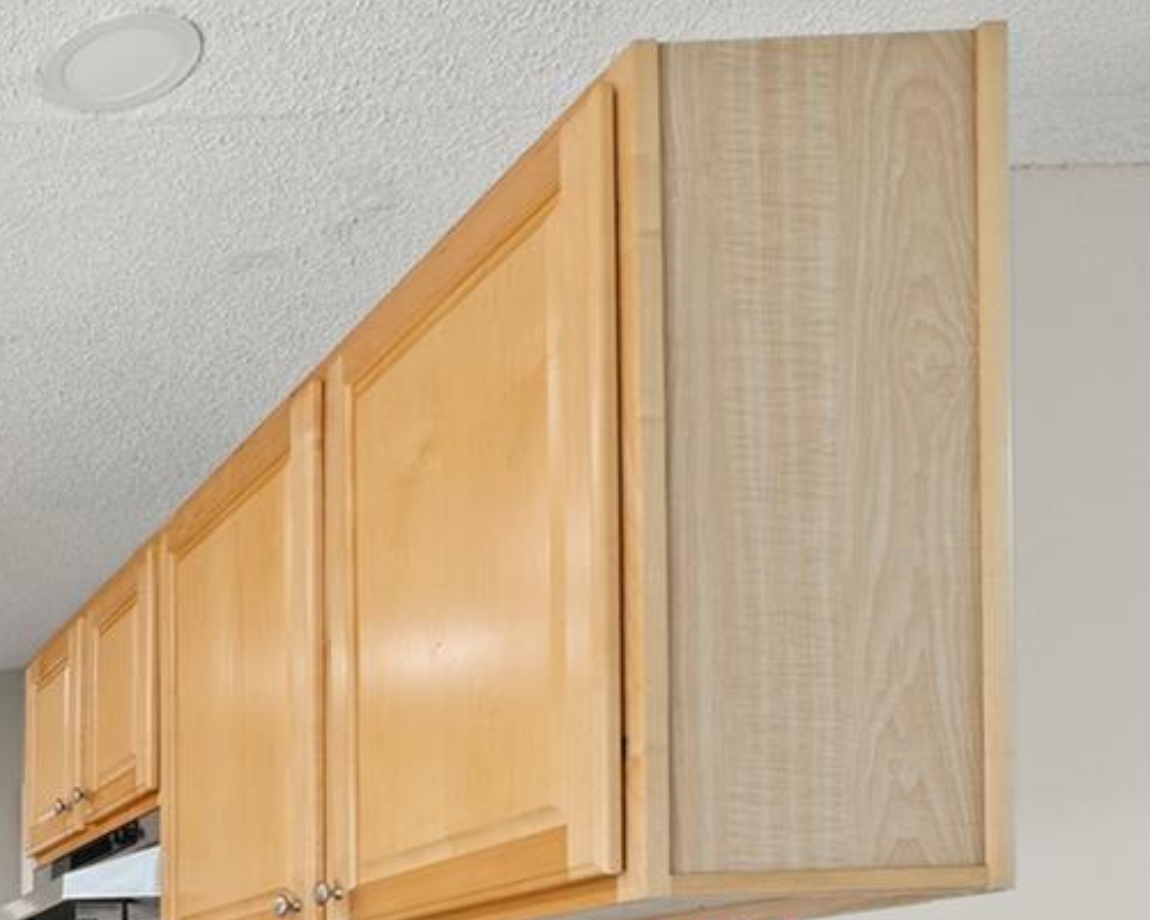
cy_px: 1111
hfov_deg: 29.8
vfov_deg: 28.8
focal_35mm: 45
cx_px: -453
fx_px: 1532
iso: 500
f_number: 5
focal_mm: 10
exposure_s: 1/2
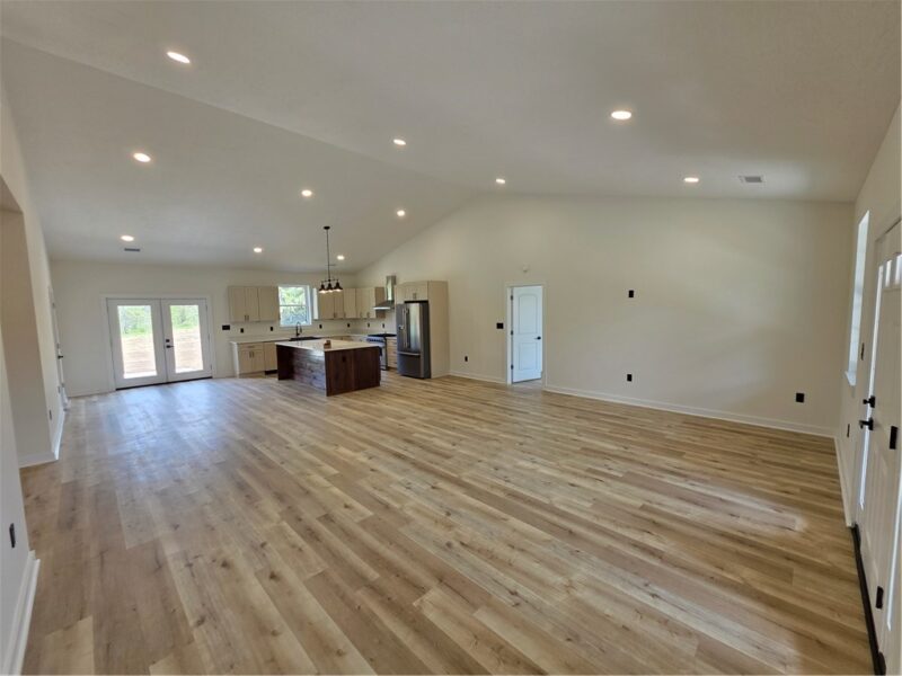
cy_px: 338
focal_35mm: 13
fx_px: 339
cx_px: 451
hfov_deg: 106.2
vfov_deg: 89.9
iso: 64
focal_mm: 2.2
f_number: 1.9
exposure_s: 1/120
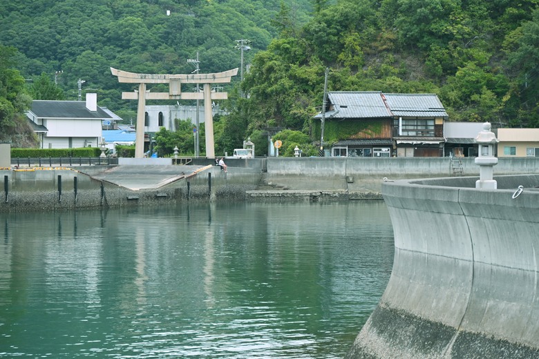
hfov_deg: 15.8
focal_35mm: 130
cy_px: 180
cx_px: 270
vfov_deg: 10.5
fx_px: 1946
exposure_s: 1/1250
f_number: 6.3
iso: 640
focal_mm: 130
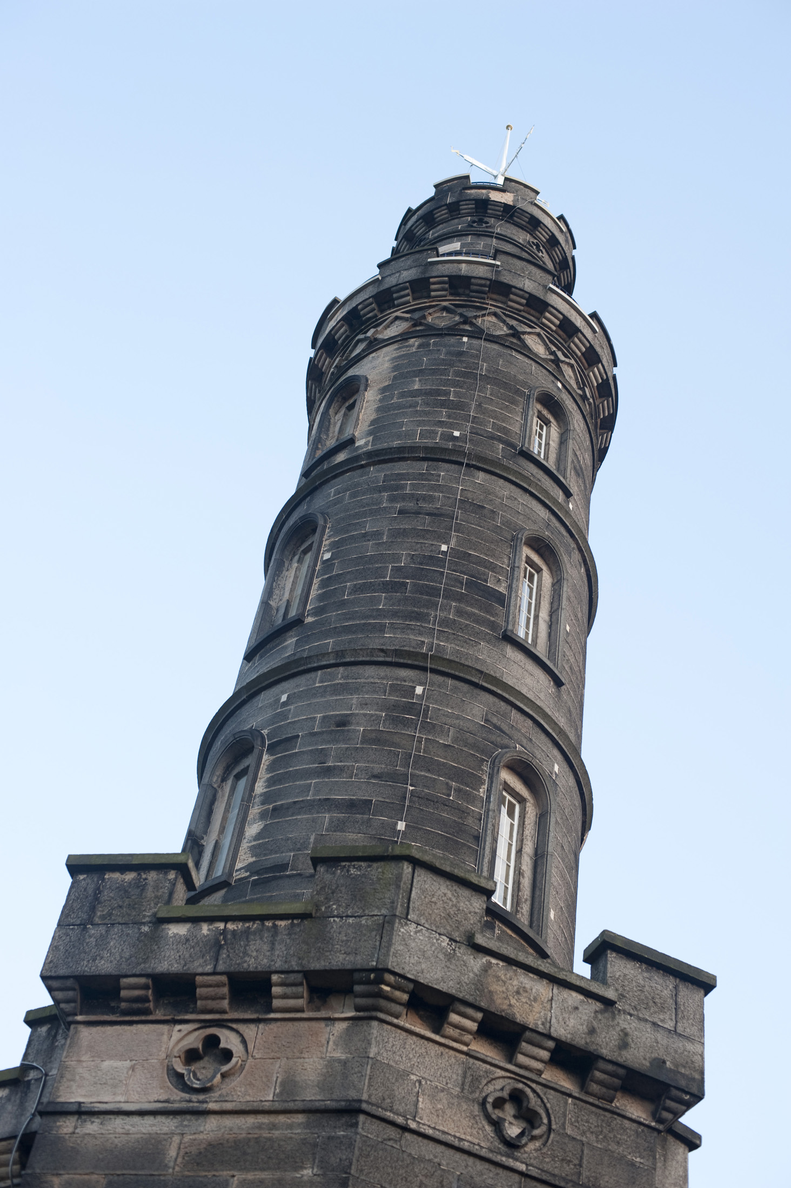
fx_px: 1650
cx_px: 396
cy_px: 594
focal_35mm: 50
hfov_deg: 27.0
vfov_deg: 39.6
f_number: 4
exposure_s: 1/60
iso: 200
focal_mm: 50
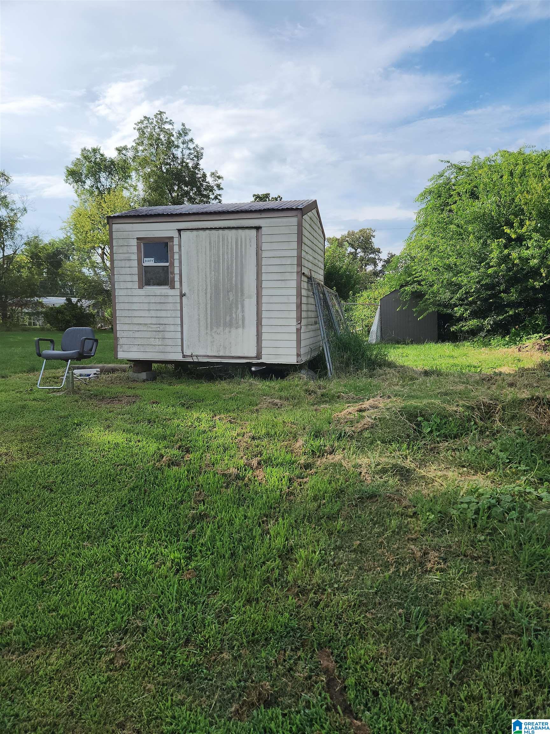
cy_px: 367
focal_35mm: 23
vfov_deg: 73.9
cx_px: 275
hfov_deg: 58.9
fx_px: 487
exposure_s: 1/1369
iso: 20
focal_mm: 5.4
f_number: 1.8
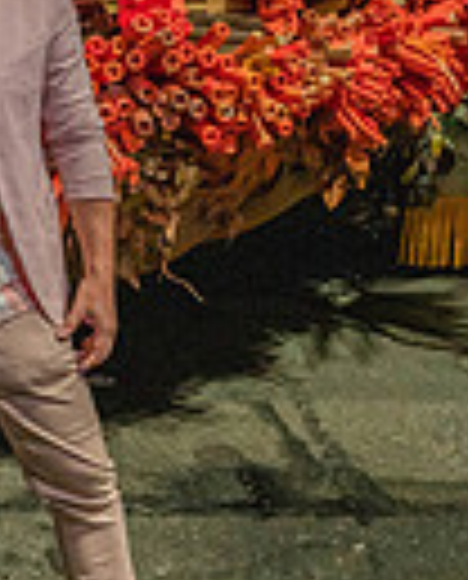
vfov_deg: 23.8
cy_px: -45
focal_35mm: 75
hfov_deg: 19.6
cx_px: -56
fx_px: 1292
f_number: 4
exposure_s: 1/200
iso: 6400
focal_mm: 23
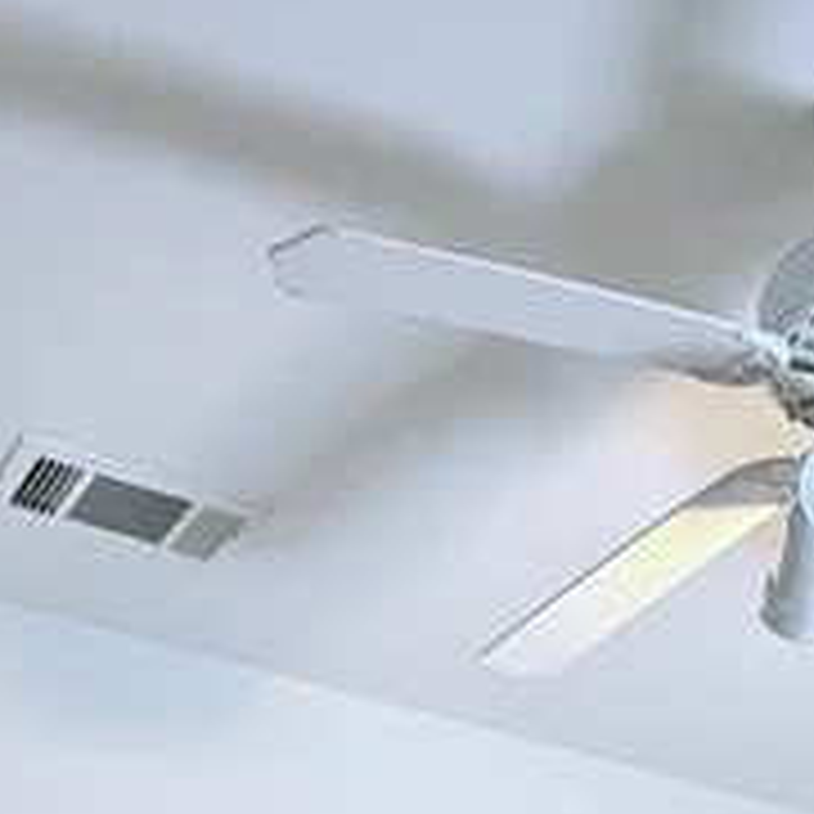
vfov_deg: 16.5
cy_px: 1749
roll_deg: +1.7
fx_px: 1862
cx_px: 670
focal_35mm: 70
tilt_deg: -7.0
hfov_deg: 24.2
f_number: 2.2
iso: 160
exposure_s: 1/120
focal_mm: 2.22
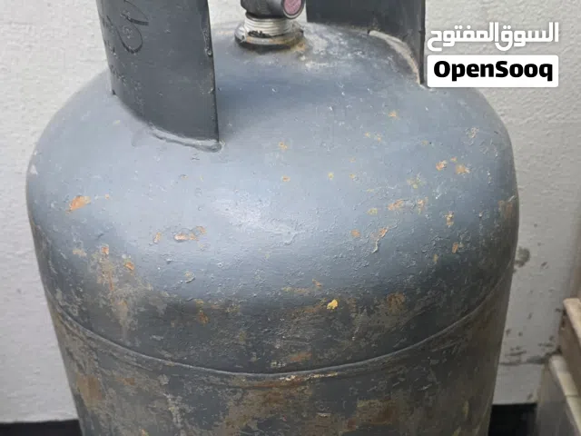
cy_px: 218
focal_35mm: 23
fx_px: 386
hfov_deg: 73.9
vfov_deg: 58.9
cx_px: 290
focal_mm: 6.3
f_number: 1.7
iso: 160
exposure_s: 1/101
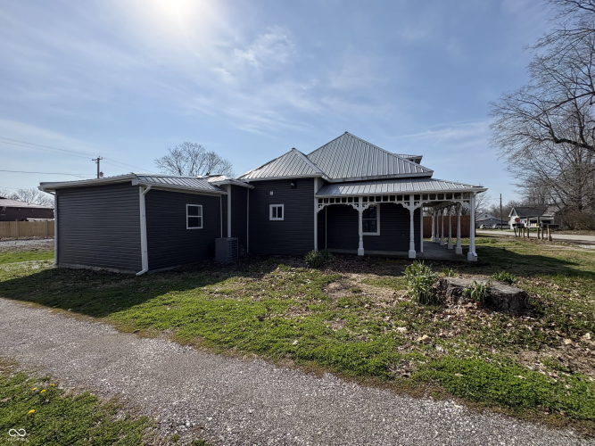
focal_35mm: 14
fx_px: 241
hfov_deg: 102.1
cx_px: 298
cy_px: 223
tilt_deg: +0.1
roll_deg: -0.5
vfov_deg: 85.7
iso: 50
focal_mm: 2.22
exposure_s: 1/2985
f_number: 2.2
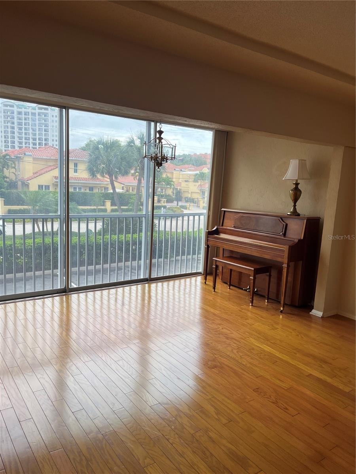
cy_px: 237
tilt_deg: -9.7
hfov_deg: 53.1
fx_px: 357
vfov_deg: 67.3
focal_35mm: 26
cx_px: 178
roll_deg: -3.4
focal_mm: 5.1
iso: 64
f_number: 1.6
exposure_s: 1/120
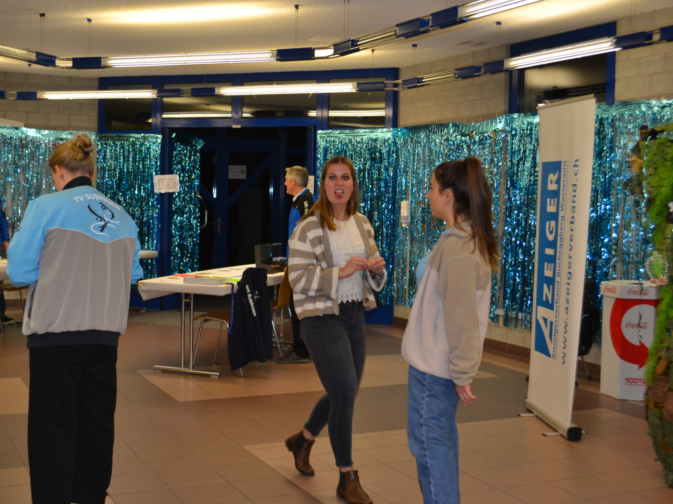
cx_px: 292
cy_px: 251
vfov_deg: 31.5
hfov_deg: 41.2
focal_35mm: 46
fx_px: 894
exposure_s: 1/60
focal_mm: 28
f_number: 4.5
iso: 720
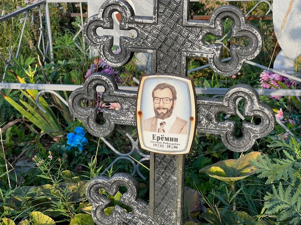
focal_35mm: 77
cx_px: 150
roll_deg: +2.0
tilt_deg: -18.2
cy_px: 112
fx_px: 670
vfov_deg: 19.1
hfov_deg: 25.3
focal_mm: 9
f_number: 2.8
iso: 32
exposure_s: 1/374
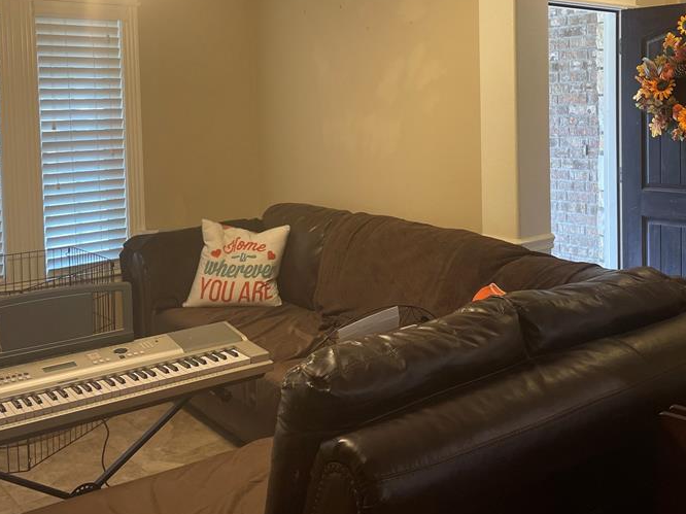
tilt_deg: -2.4
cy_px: 150
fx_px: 792
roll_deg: +0.9
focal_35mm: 40
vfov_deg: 35.4
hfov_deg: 45.7
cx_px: 488
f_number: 1.6
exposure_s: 1/60
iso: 125
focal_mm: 4.2
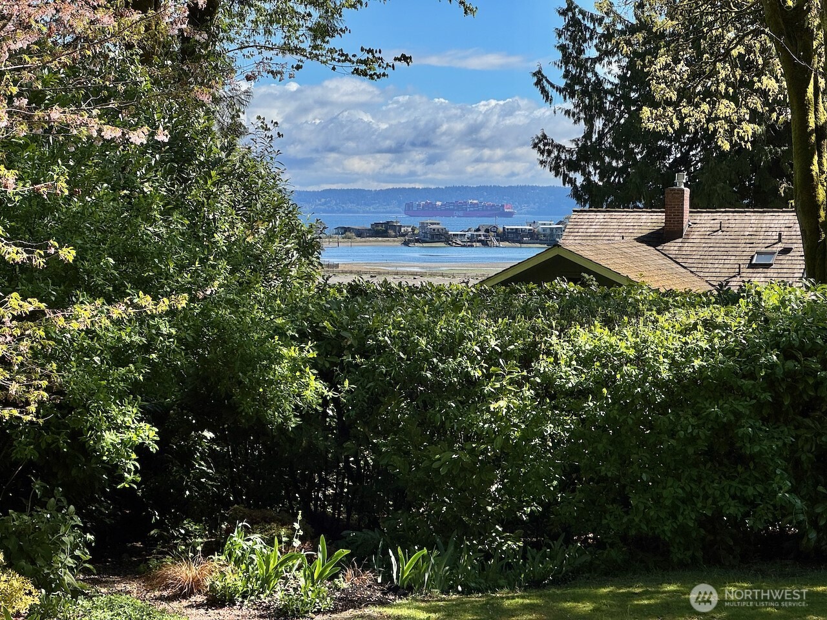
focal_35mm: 77
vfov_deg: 19.1
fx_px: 1840
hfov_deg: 25.3
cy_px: 310
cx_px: 414
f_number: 2.8
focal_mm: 9
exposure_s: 1/1054
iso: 25
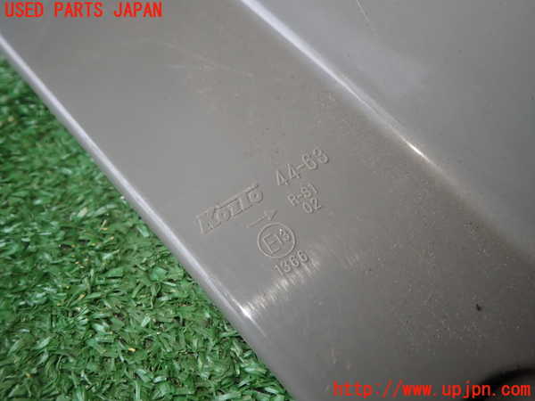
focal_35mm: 32
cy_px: 200
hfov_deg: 56.8
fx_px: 495
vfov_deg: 44.2
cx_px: 268
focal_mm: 5.79
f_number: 2.4
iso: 125
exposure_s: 1/60
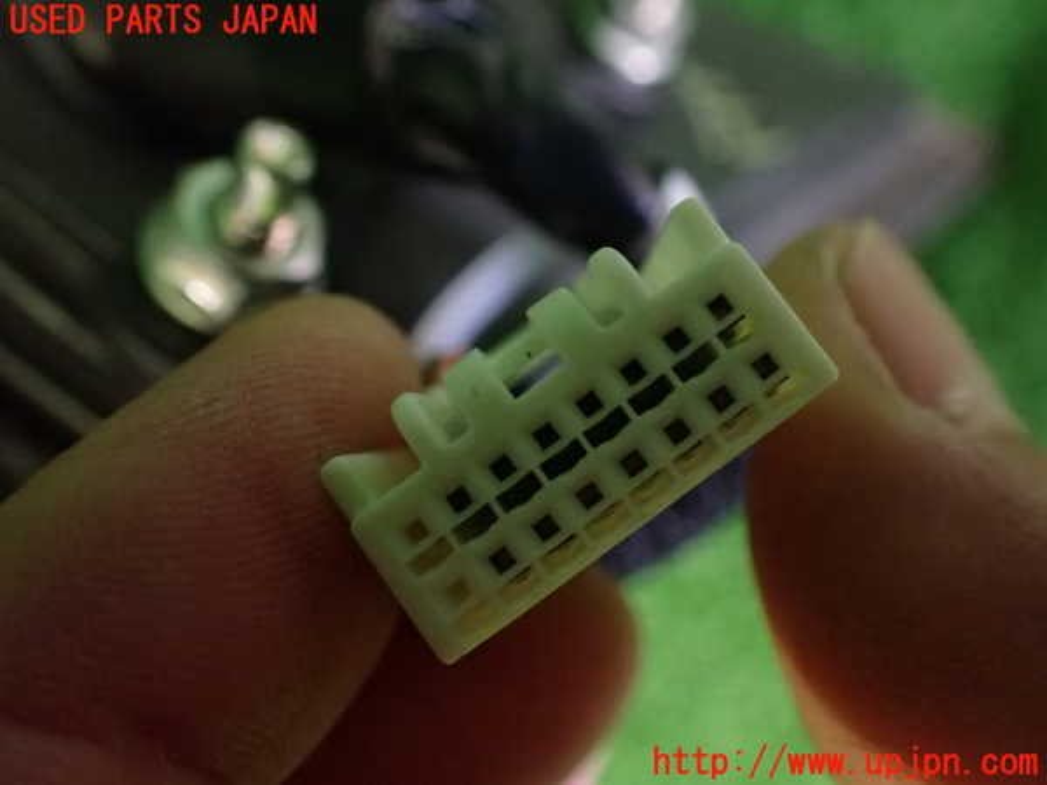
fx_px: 907
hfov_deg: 60.0
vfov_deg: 46.8
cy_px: 392
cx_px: 524
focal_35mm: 30
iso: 1600
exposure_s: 1/30
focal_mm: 5.4
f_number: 2.3
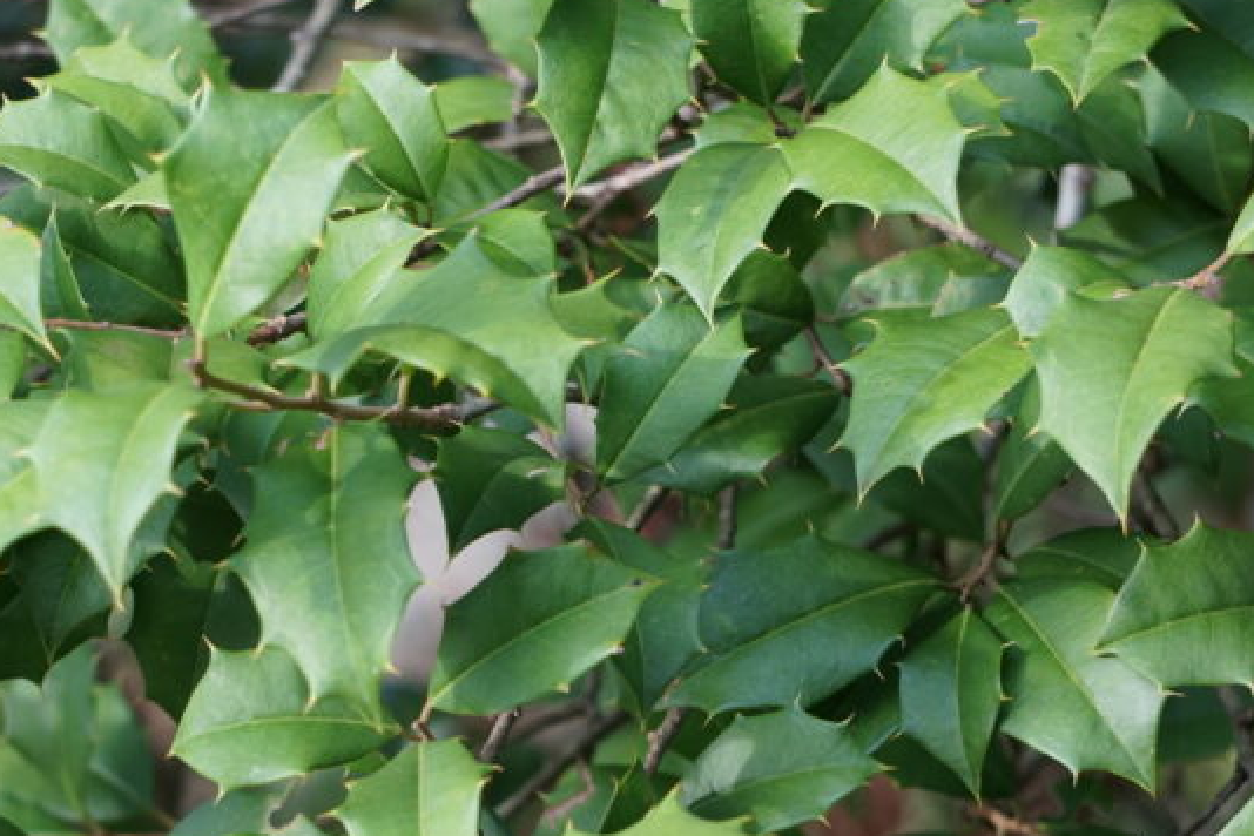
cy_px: 748
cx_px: 174
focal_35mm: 285
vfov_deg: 4.8
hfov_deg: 7.2
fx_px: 9925
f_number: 5.6
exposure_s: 1/160
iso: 500
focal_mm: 99
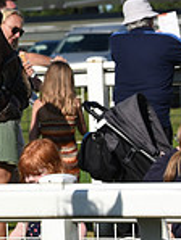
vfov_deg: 6.1
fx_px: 2242
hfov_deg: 4.5
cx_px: -276
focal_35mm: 322
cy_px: 68
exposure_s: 1/2500
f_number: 6.3
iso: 400
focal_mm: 86
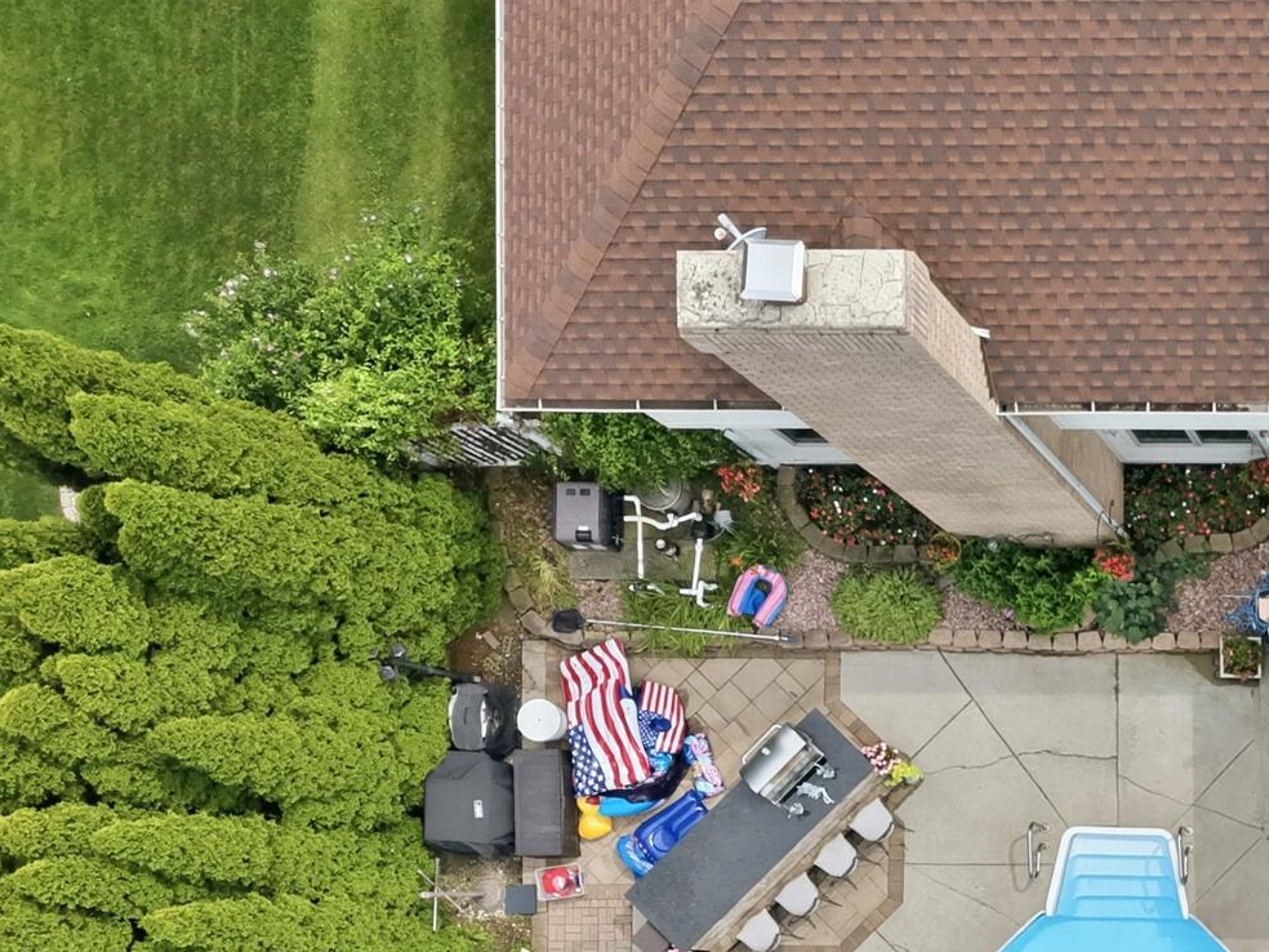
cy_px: 976
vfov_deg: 23.0
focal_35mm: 61
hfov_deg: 27.4
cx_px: 1568
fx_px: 2236
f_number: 1.8
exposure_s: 1/5000
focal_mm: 8.7
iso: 400
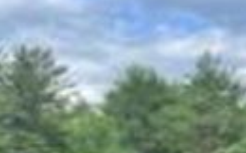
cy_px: 226
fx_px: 710
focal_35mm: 106
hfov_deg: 17.9
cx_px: -104
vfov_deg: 11.8
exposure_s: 1/1048
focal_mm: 5.7
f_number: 1.5
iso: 50
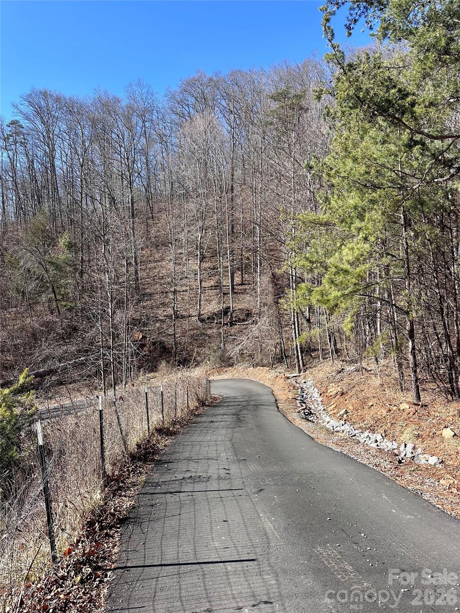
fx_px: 425
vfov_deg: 71.6
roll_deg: +0.1
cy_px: 306
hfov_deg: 56.8
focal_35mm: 24
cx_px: 230
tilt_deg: -2.9
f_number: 1.78
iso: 80
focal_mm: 6.86
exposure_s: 1/1751
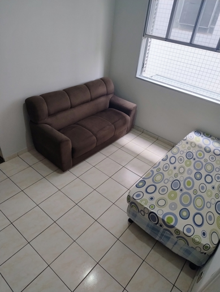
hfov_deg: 56.9
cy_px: 146
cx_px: 110
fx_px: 203
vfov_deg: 71.5
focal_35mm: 24
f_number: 1.8
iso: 234
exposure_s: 1/120
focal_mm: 5.56
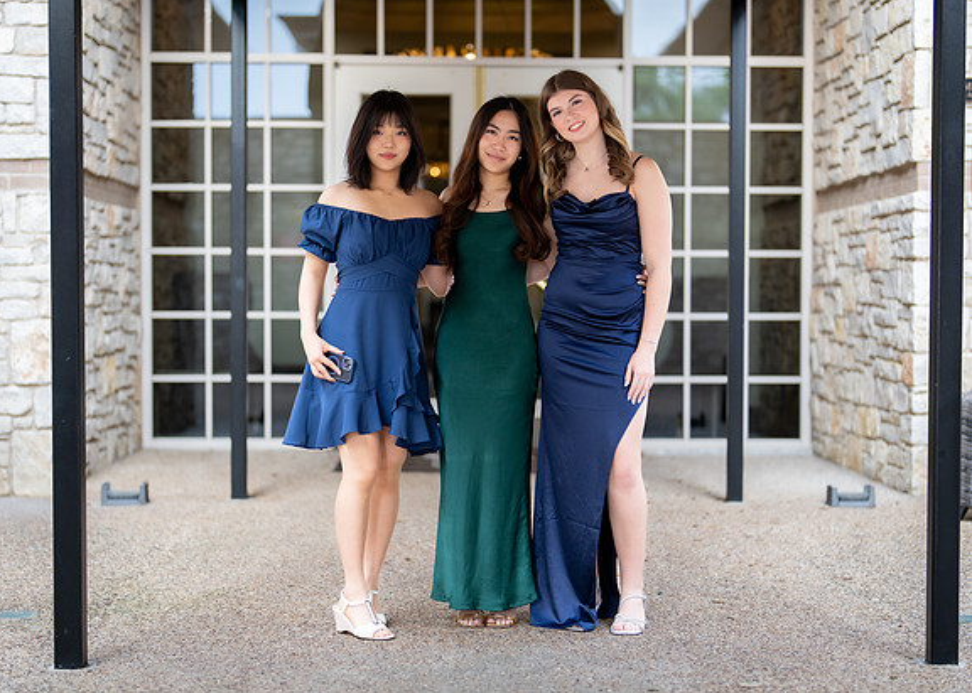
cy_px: 357
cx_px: 476
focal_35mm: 62
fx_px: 1711
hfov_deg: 31.7
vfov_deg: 22.9
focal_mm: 50
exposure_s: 1/400
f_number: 1.2
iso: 500
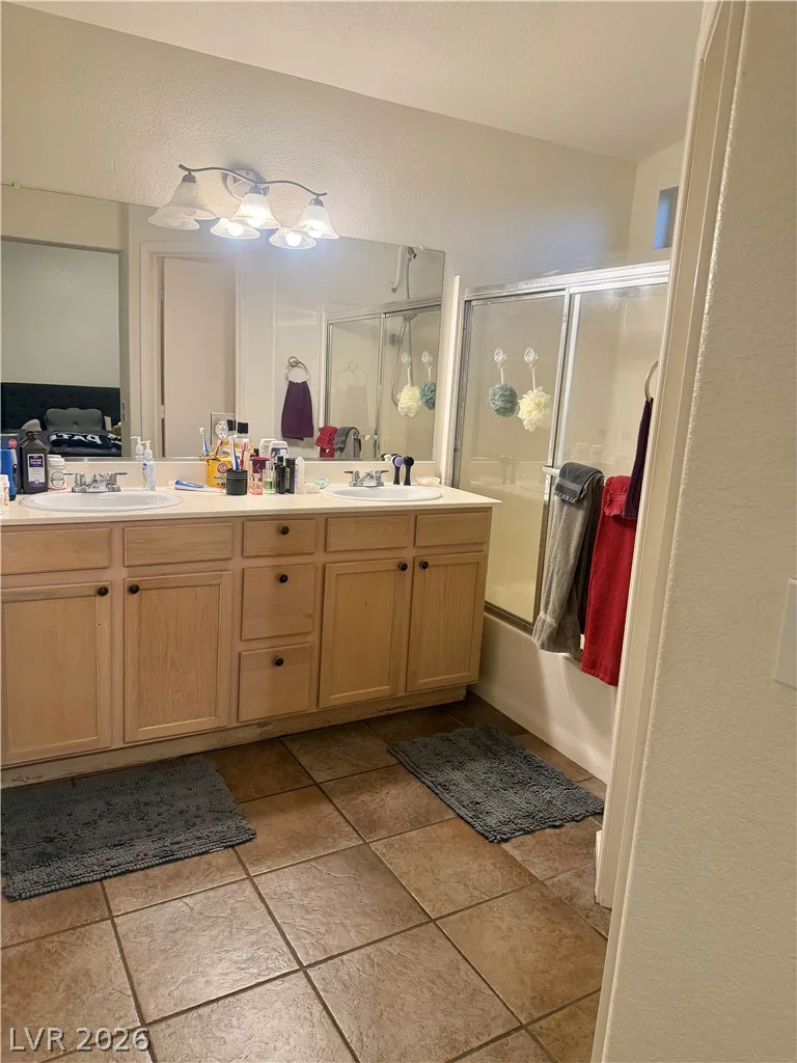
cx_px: 398
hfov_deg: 56.8
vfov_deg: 71.6
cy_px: 532
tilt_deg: -11.2
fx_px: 737
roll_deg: -4.2
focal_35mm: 24
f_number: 1.78
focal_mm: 6.76
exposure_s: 1/120
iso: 320
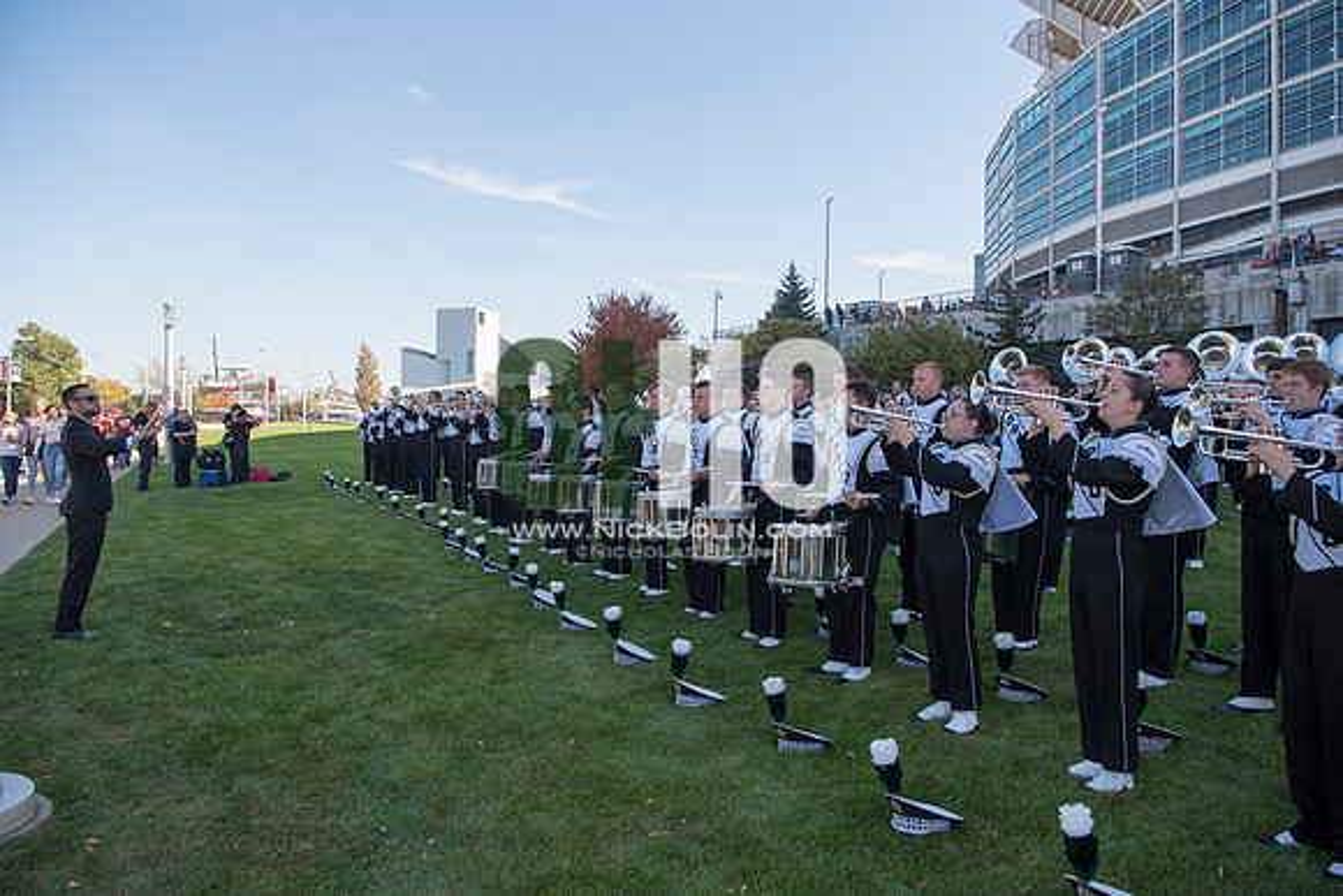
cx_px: 672
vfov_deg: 53.2
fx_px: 896
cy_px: 448
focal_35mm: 24
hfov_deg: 73.7
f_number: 5
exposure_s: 1/1250
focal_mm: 24
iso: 400
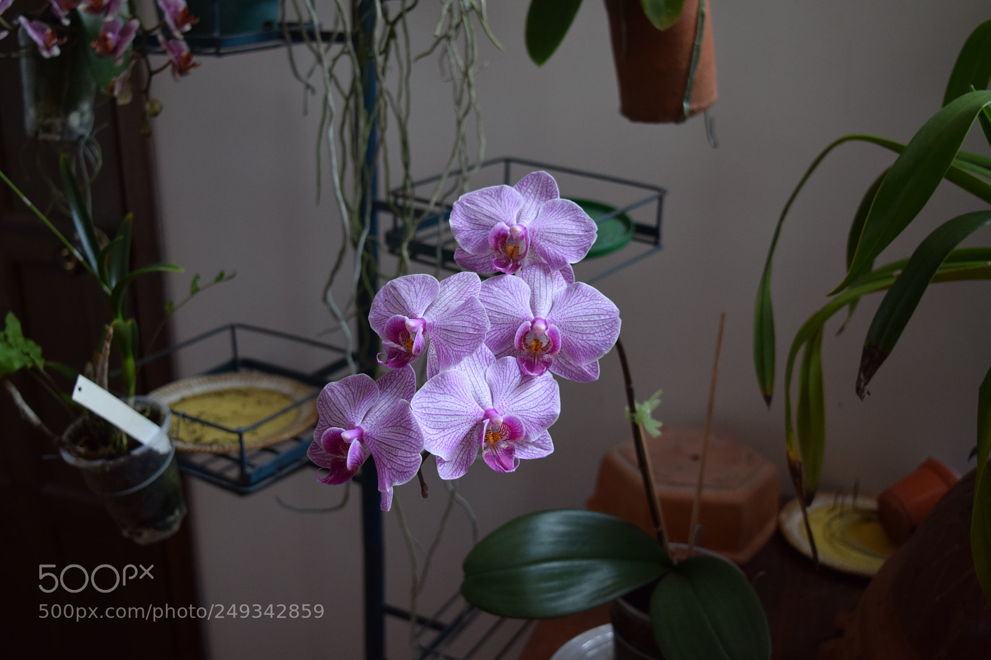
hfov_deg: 47.9
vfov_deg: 33.0
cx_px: 496
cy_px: 330
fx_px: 1115
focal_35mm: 40
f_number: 5
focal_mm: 27
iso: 500
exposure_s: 1/25
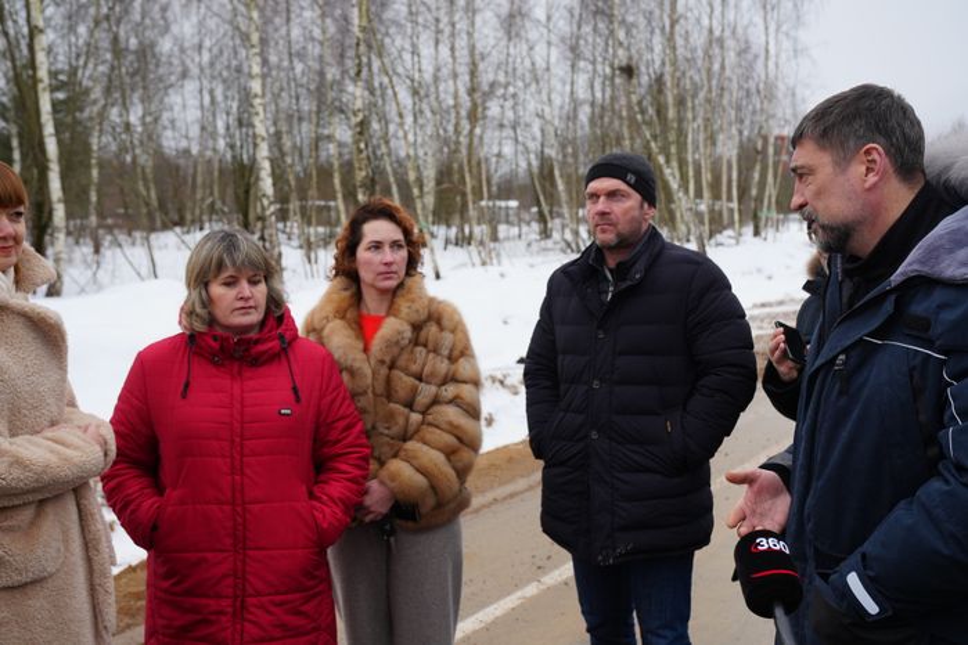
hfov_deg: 47.4
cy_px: 322
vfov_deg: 32.6
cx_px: 484
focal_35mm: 41
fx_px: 1102
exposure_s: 1/640
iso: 800
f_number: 5.6
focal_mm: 41
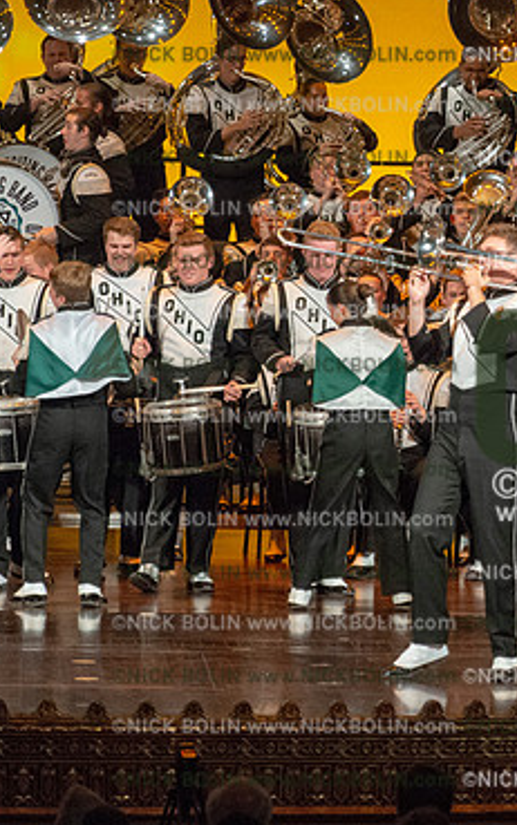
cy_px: 416
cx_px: 633
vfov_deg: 6.9
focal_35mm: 304
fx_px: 6845
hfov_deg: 4.3
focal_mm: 190
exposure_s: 1/320
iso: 8000
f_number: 5.6
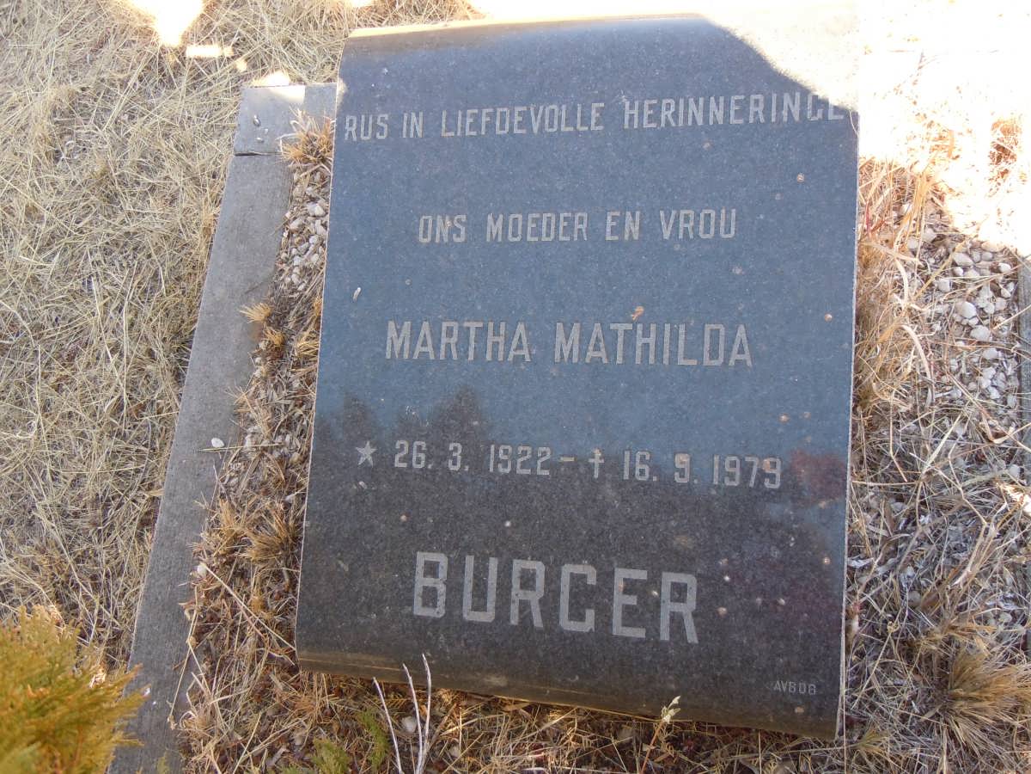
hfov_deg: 60.0
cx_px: 516
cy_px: 387
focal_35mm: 30
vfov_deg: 46.8
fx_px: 894
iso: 200
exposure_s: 1/100
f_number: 3.5
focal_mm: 5.4
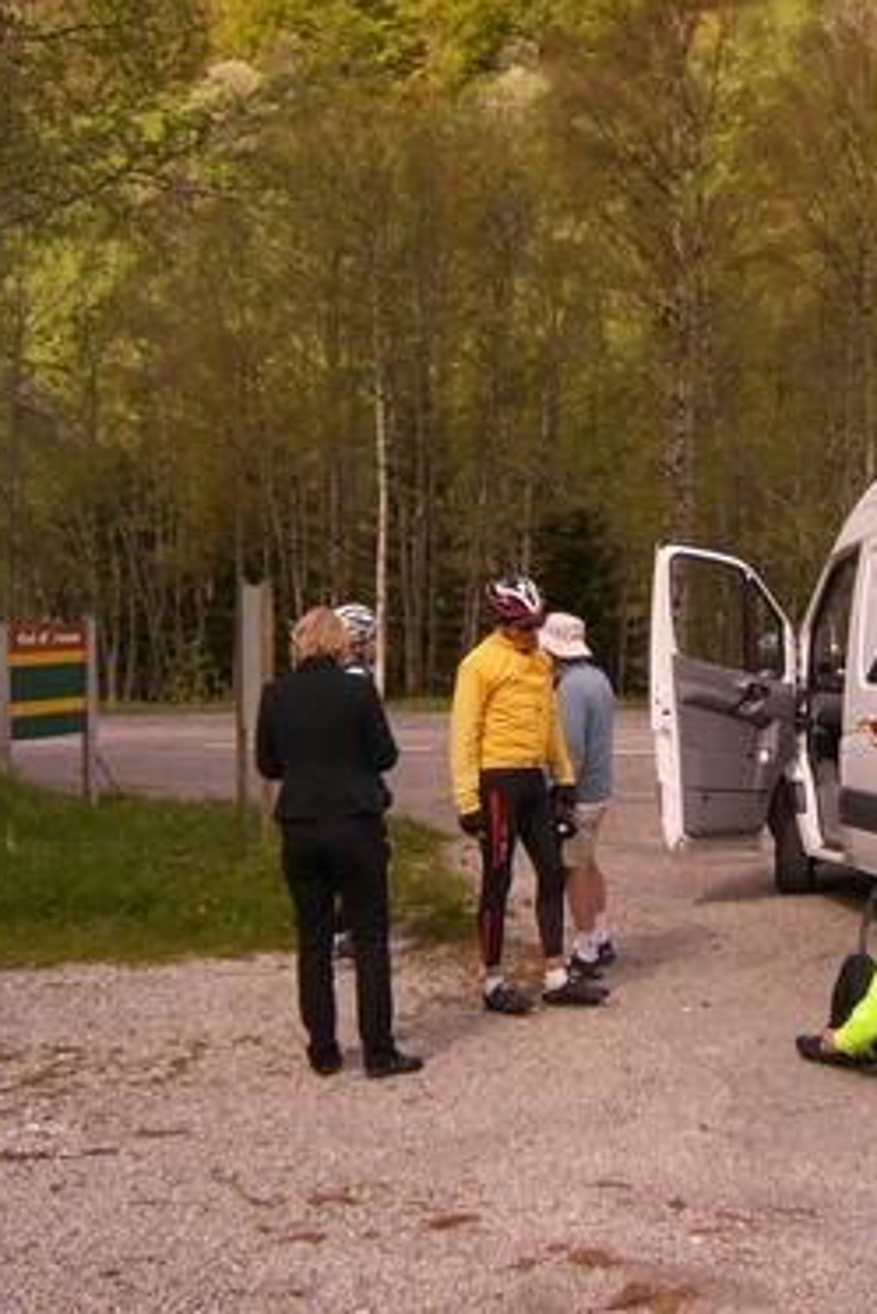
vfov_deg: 37.5
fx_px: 1935
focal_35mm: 53
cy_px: 657
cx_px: 719
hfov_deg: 25.1
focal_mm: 6.2
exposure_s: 1/320
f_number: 4.3
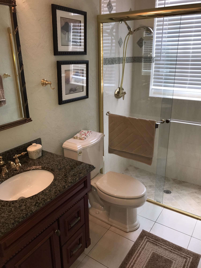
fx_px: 217
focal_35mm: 28
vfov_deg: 63.4
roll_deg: +0.7
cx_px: 100
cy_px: 134
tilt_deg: -18.3
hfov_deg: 49.7
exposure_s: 1/65
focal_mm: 3.99
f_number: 1.8
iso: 20
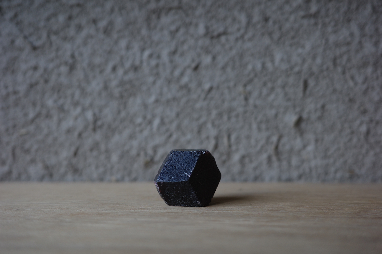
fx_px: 424
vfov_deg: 33.4
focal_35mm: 40
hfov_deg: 48.5
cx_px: 191
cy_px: 127
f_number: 2.8
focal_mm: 26
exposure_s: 1/80
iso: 200
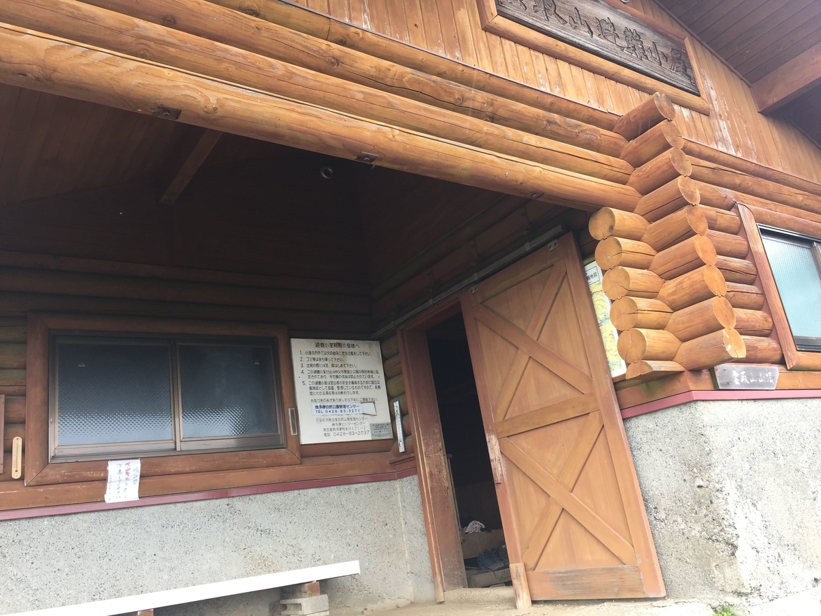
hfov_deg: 61.7
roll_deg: +7.4
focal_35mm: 29
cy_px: 308
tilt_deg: +17.7
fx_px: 688
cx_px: 410
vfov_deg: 48.2
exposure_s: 1/166
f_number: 2.2
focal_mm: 4.15
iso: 32
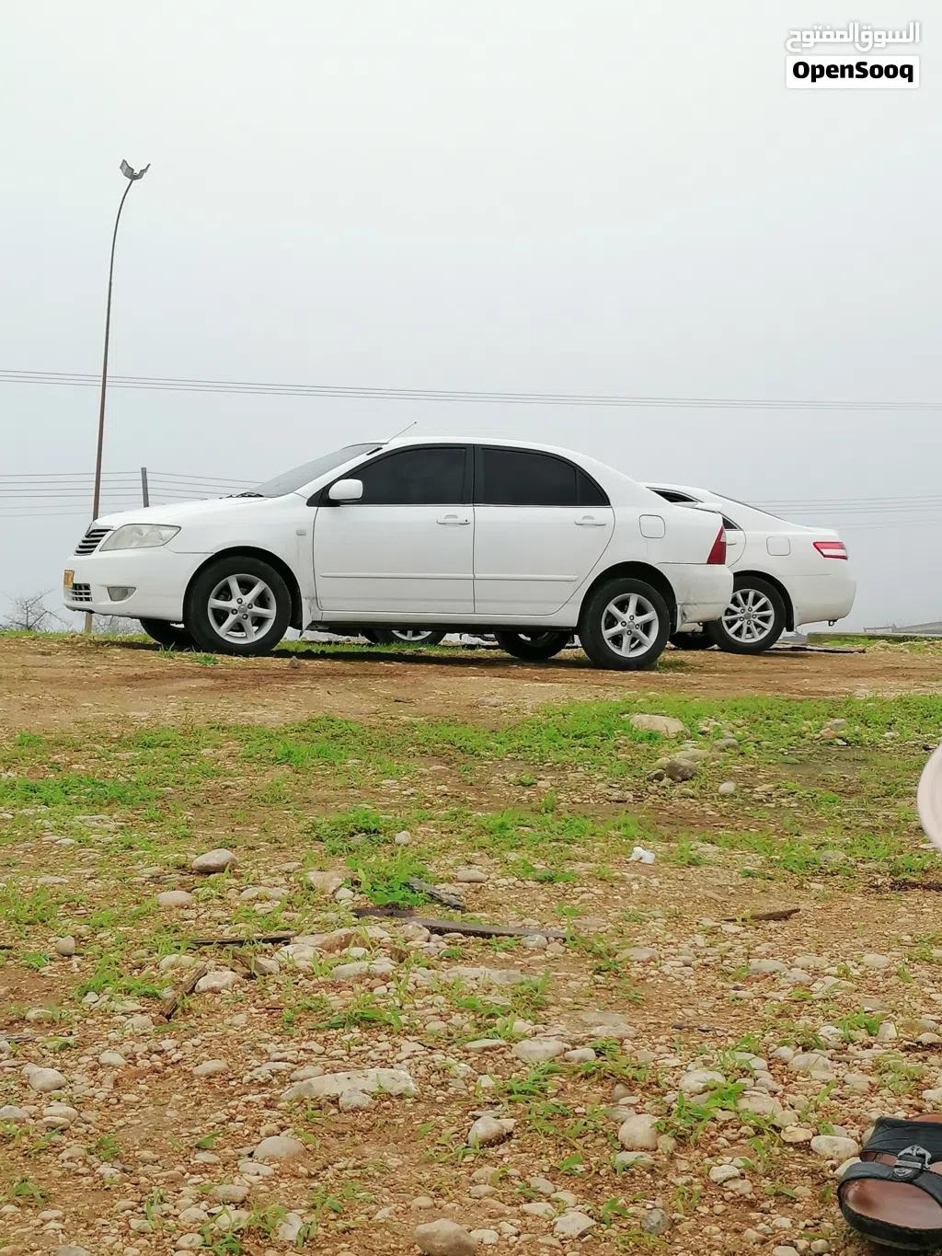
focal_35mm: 49
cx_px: 471
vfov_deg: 38.9
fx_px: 1778
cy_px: 628
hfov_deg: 29.7
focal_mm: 5.3
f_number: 1.8
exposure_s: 1/341
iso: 50
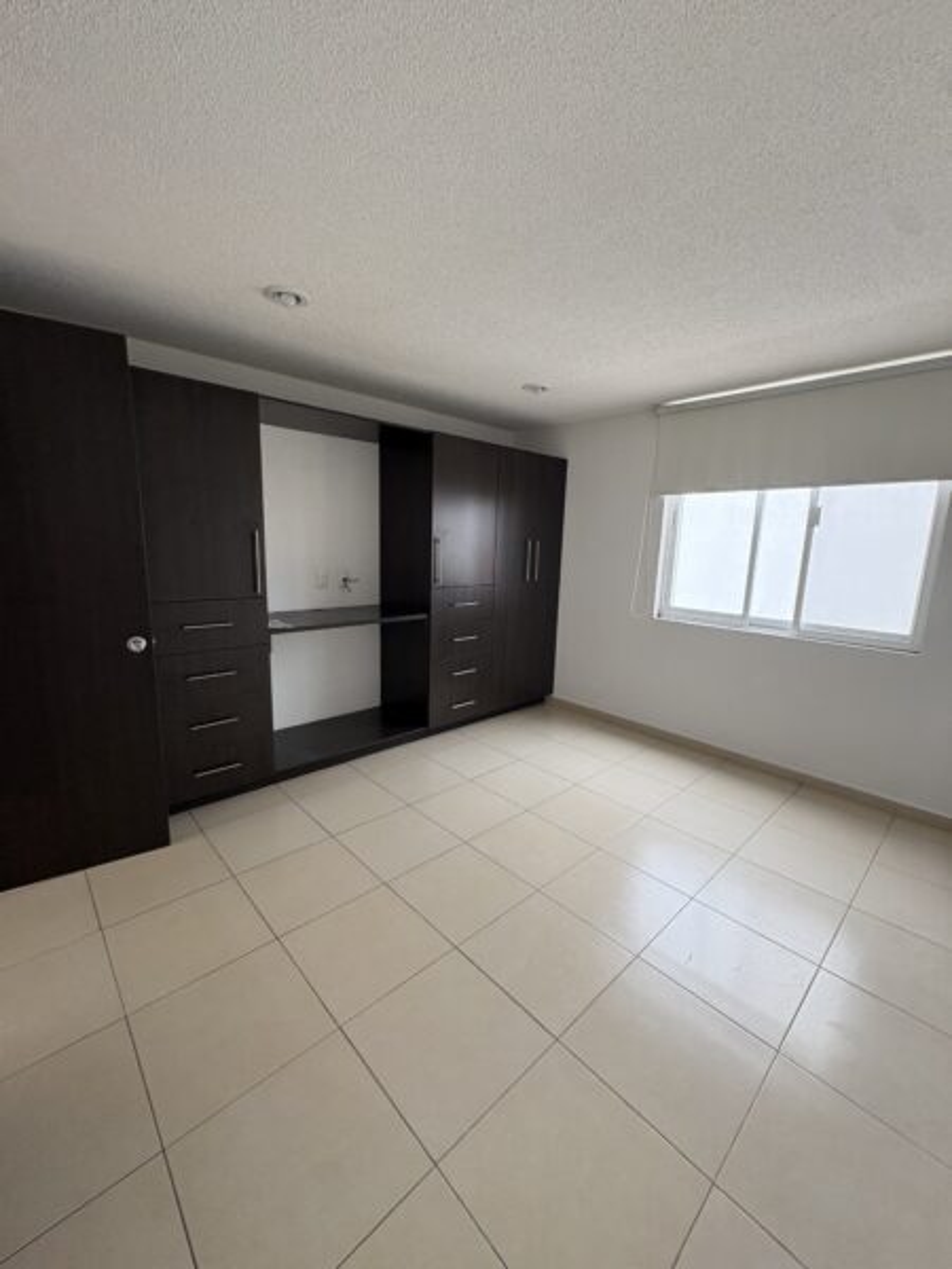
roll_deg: -1.0
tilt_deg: -8.6
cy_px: 634
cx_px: 476
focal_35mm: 14
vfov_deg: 102.1
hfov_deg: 85.7
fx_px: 513
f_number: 2.2
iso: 160
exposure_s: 1/99
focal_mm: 2.22
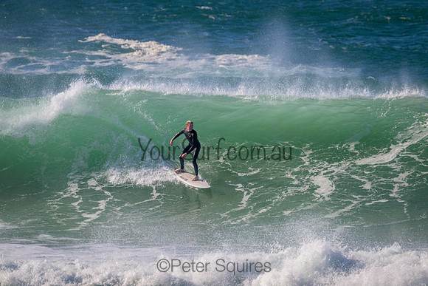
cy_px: 143
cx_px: 214
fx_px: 9513
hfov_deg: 2.6
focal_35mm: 800
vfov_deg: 1.7
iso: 1250
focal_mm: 800
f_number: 11
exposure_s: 1/2000
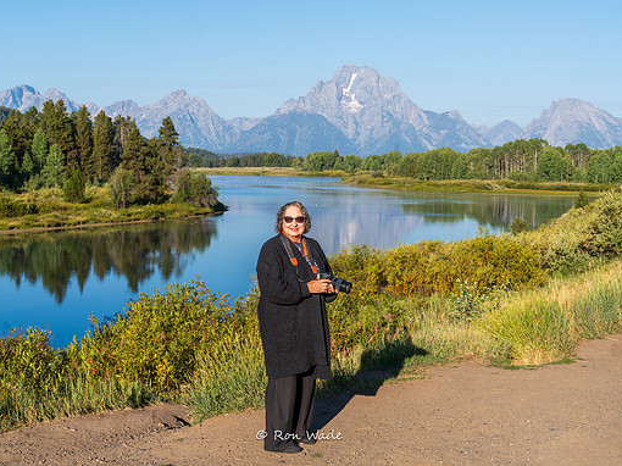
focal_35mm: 58
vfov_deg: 25.2
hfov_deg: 33.2
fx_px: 1042
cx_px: 299
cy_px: 235
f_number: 10
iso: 100
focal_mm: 53
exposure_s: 1/160
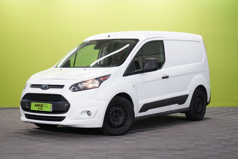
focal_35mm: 70
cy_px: 80
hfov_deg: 28.8
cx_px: 119
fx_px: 463
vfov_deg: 19.5
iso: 500
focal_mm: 70
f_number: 5.6
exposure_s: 1/30
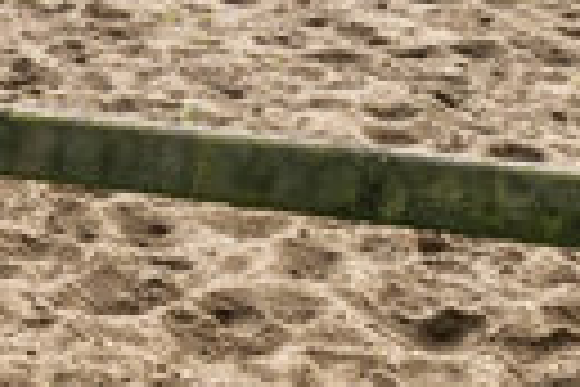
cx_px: -220
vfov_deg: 10.0
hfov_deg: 15.2
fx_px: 2048
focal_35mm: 127
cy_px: -398
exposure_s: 1/1600
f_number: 8
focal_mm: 20.5
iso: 400
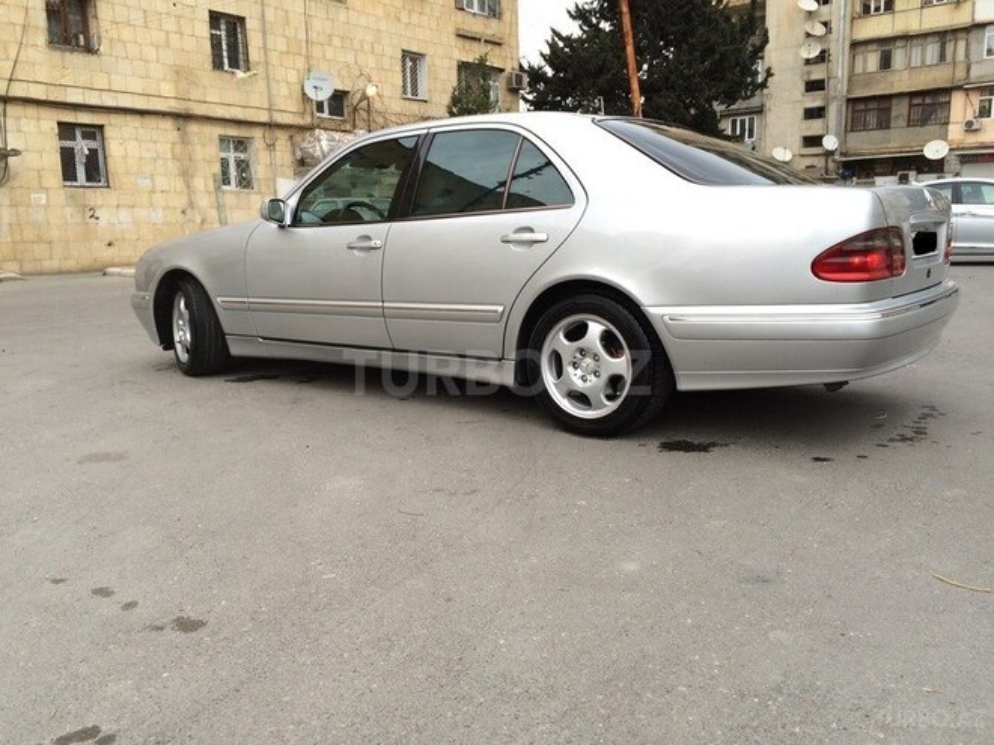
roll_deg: +0.9
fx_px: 833
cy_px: 372
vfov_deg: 48.2
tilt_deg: -10.2
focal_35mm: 29
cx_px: 497
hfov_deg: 61.7
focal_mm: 4.15
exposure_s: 1/102
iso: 32
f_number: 2.2
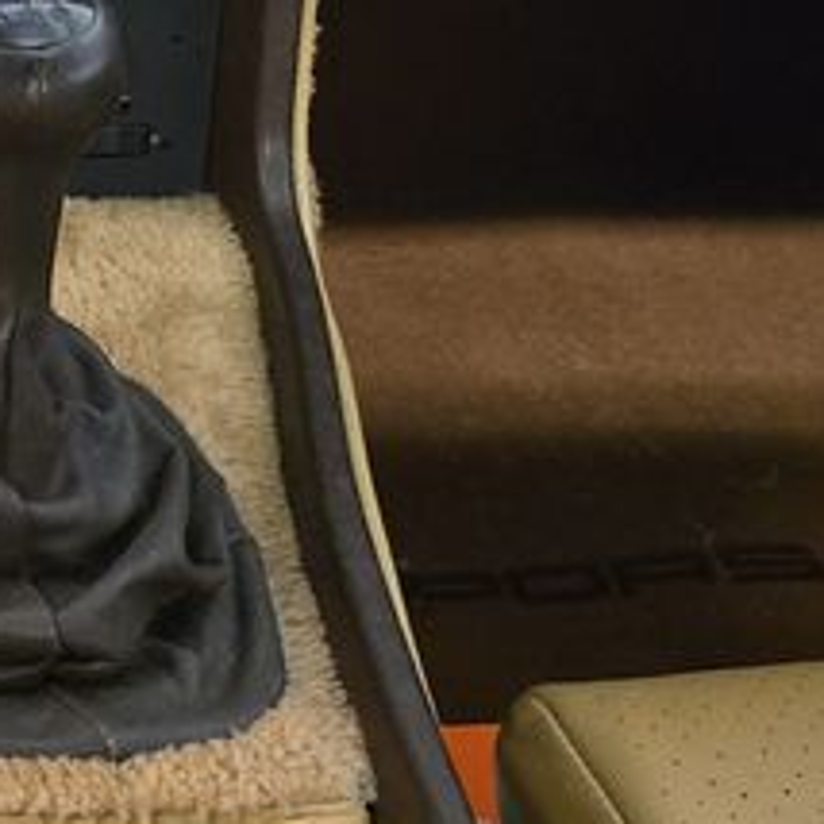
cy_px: 254
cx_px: -547
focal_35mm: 114
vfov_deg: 15.2
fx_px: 3070
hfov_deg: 14.0
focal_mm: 6.3
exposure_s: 1/50
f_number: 1.7
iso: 1600
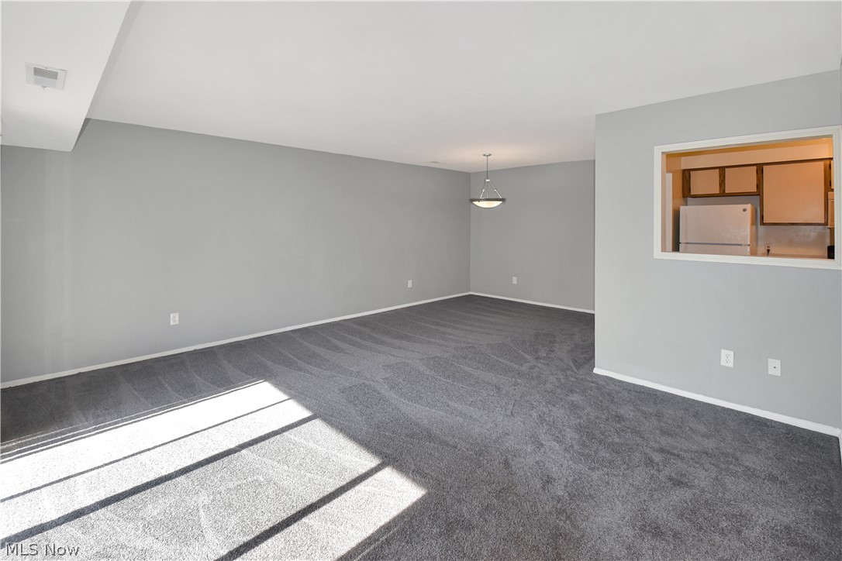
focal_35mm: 15
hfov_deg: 100.4
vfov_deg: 77.3
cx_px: 421
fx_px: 351
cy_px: 280
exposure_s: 1/125
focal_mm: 10
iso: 160
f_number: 5.6
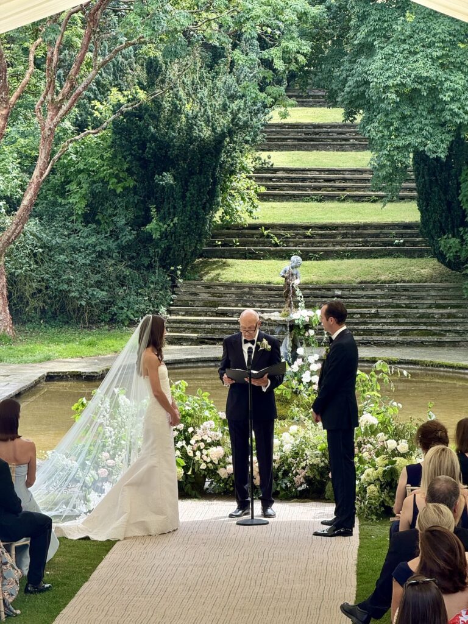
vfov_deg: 16.4
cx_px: 234
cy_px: 312
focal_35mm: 120
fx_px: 2163
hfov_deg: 12.3
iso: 50
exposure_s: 1/290
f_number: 2.8
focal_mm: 15.66
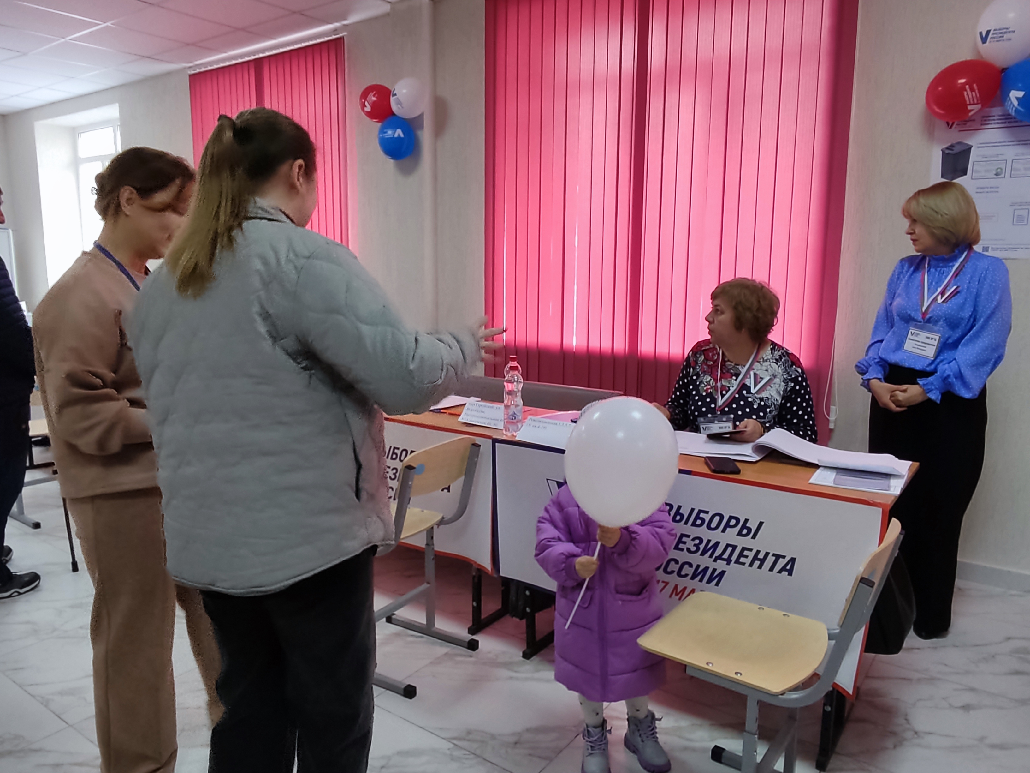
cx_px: 515
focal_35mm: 24
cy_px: 386
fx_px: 714
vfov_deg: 56.8
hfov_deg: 71.6
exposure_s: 1/33
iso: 105
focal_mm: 1.6
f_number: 2.2
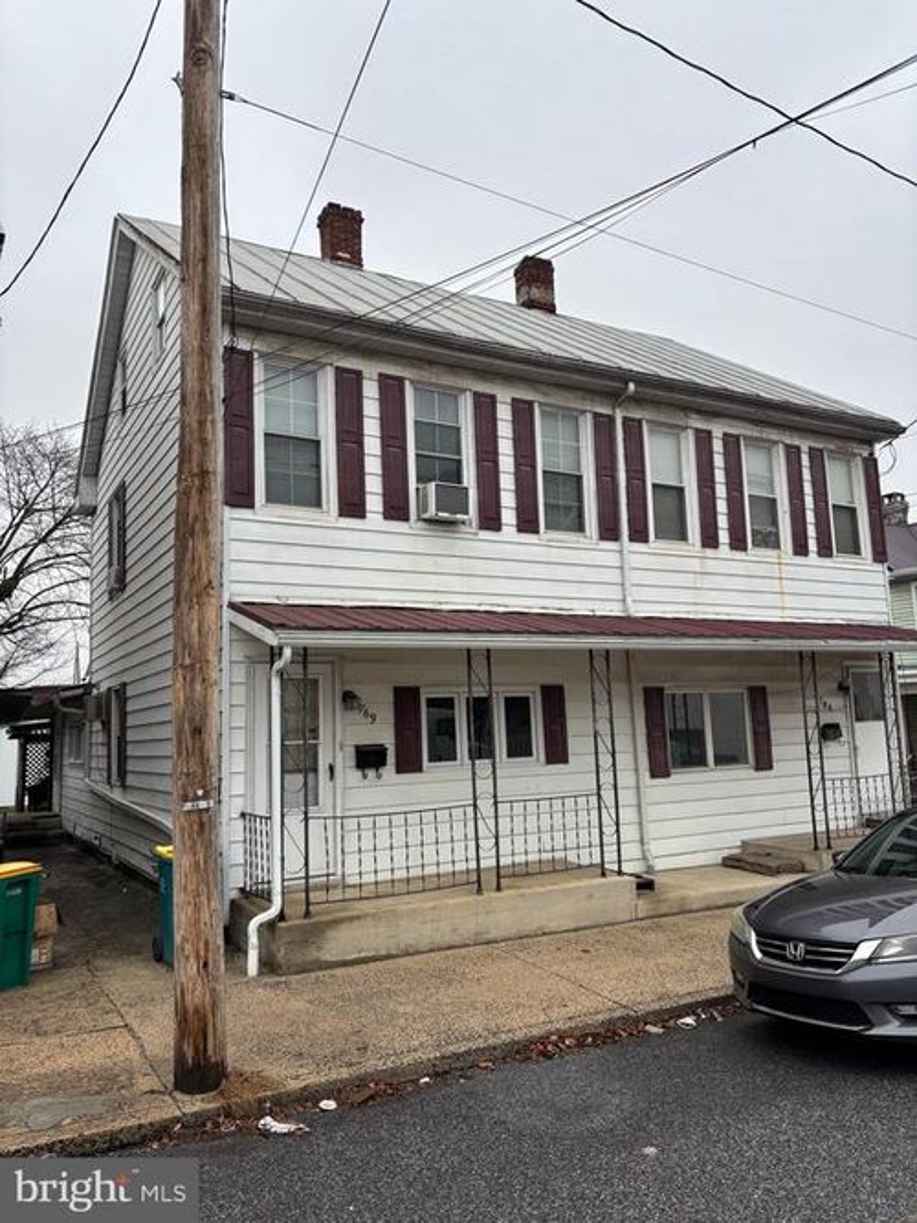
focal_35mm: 26
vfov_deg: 67.3
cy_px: 612
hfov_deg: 53.0
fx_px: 919
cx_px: 458
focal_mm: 5.96
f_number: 1.6
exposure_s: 1/752
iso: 50
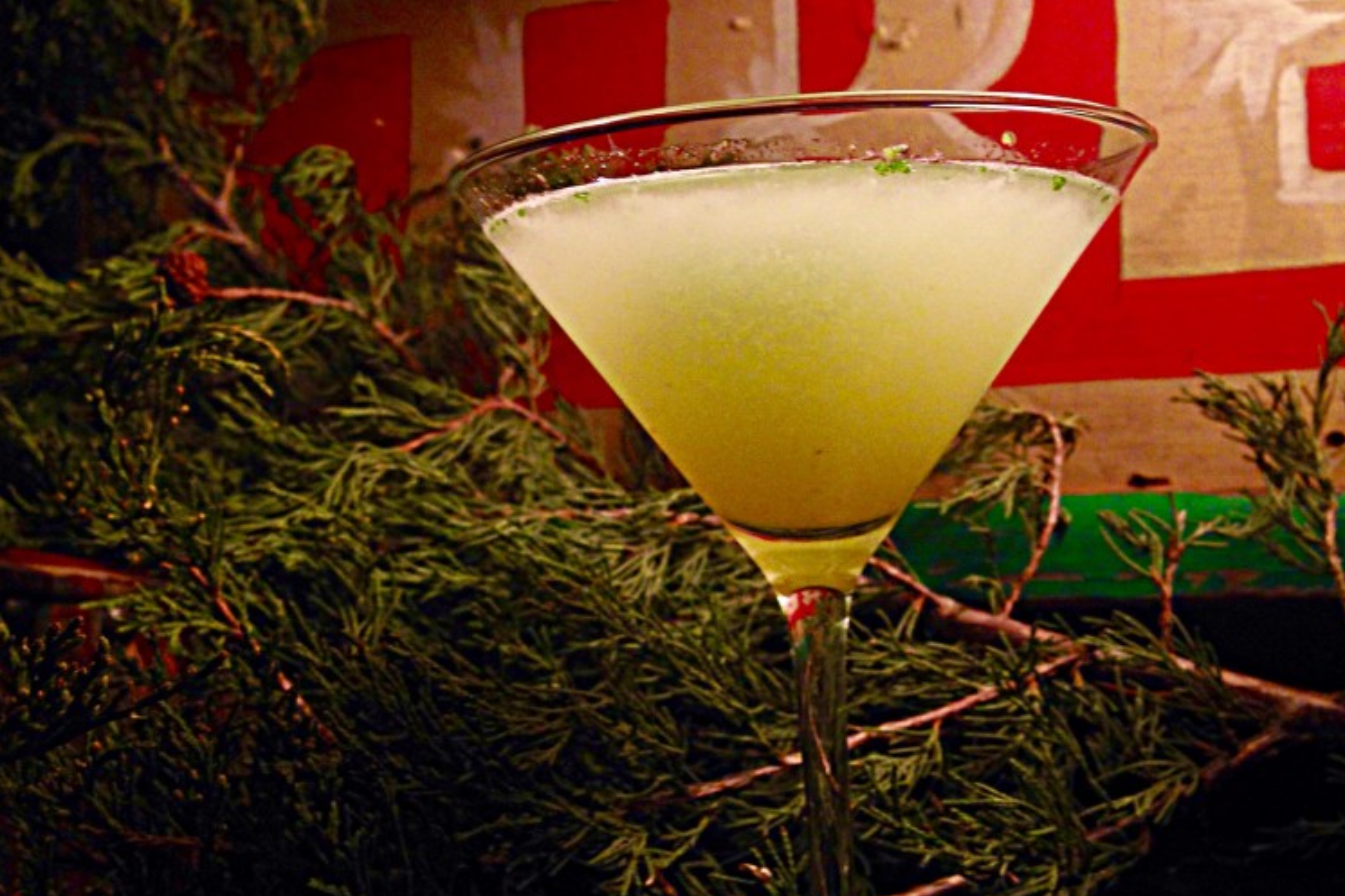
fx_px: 1718
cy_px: 496
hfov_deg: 42.8
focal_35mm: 46
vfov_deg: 29.2
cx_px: 672
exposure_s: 1/20
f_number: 2.4
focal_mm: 4.12
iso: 80
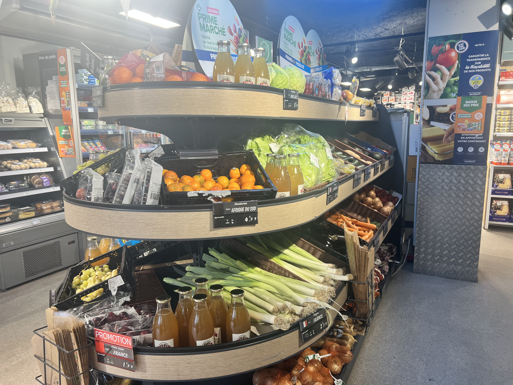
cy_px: 192
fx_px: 385
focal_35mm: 26
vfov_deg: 53.1
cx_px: 256
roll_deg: +0.6
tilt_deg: -9.5
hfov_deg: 67.3
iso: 50
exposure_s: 1/153
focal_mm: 5.7
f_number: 1.5
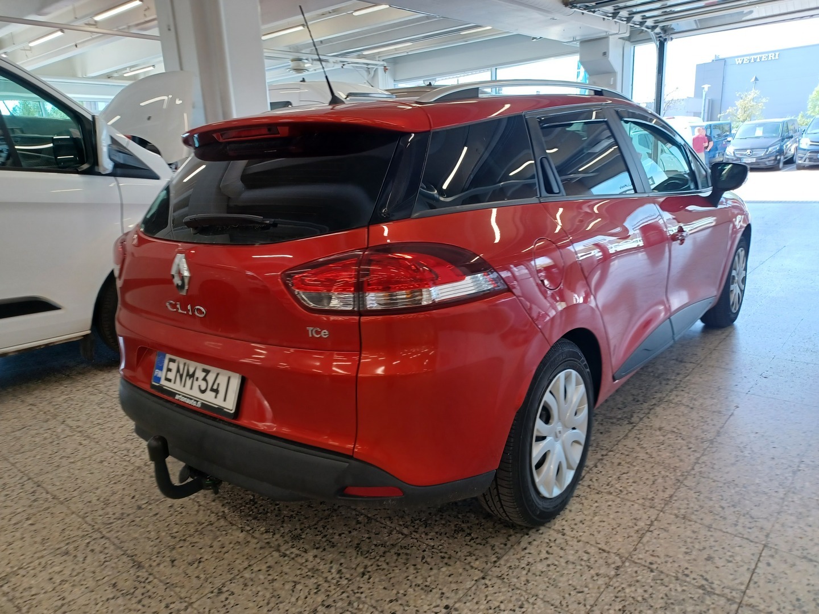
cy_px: 307
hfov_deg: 69.4
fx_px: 591
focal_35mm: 25
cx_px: 410
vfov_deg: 54.9
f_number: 1.8
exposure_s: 1/50
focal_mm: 4.6
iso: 100
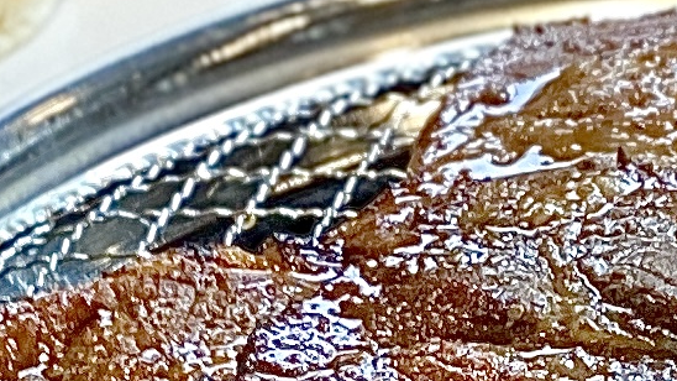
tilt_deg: -40.6
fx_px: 7484
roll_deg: +0.3
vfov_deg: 2.9
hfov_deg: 5.2
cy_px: 627
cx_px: 740
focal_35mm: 417
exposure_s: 1/120
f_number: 2
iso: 32
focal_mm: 6
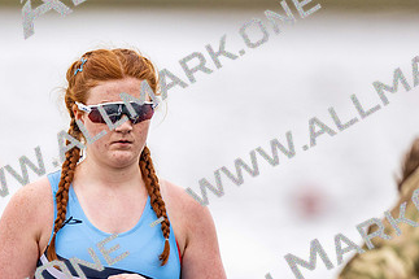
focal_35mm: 1079
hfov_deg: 1.9
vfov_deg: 1.3
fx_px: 12551
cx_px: 91
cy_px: 229
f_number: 4
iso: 720
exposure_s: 1/2500
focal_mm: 600
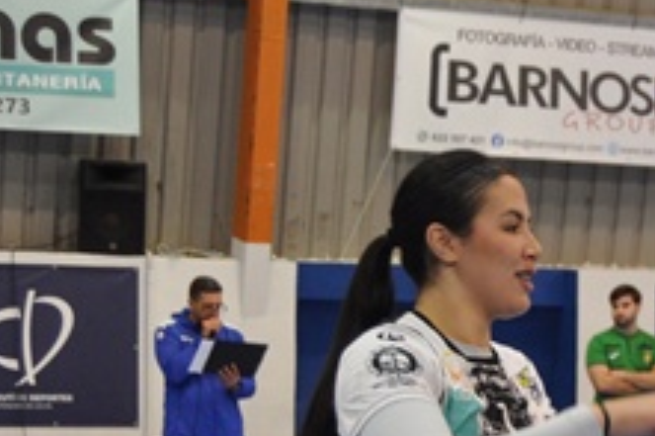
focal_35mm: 141
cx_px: 777
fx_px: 2563
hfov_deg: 14.1
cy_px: 621
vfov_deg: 9.5
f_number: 4
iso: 720
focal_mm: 26
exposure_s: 1/60
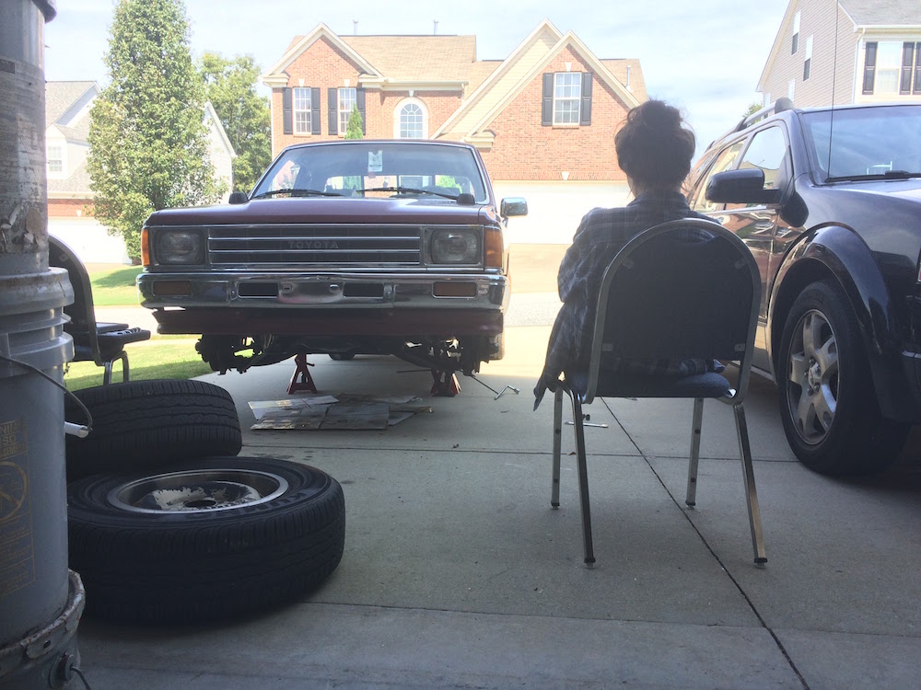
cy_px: 345
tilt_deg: -8.3
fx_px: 772
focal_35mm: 29
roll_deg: -1.1
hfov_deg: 61.7
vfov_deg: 48.2
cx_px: 460
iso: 32
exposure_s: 1/451
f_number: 2.2
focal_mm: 4.15
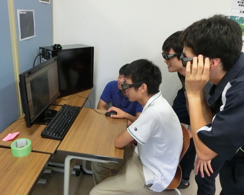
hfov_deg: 64.0
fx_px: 195
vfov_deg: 53.2
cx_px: 116
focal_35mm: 27
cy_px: 97
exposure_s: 1/125
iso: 800
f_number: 3.5
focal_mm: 4.5
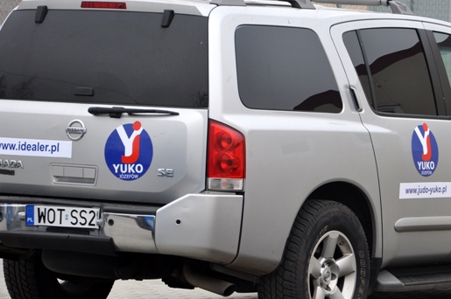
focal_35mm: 206
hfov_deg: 10.0
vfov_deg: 6.6
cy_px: 130
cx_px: 288
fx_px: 2577
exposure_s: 1/125
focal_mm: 92
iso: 400
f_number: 5.6
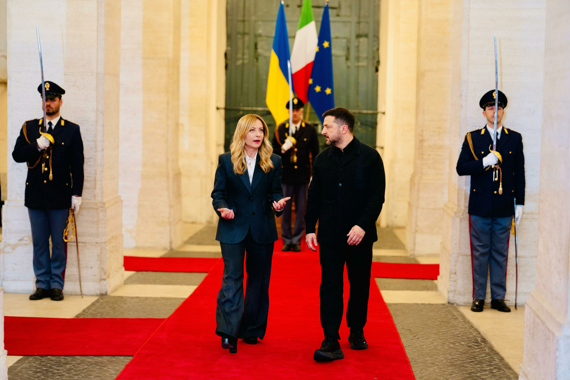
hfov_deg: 28.8
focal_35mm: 70
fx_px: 1108
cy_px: 190
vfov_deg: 19.5
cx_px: 285
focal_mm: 70
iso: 1250
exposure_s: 1/200
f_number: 2
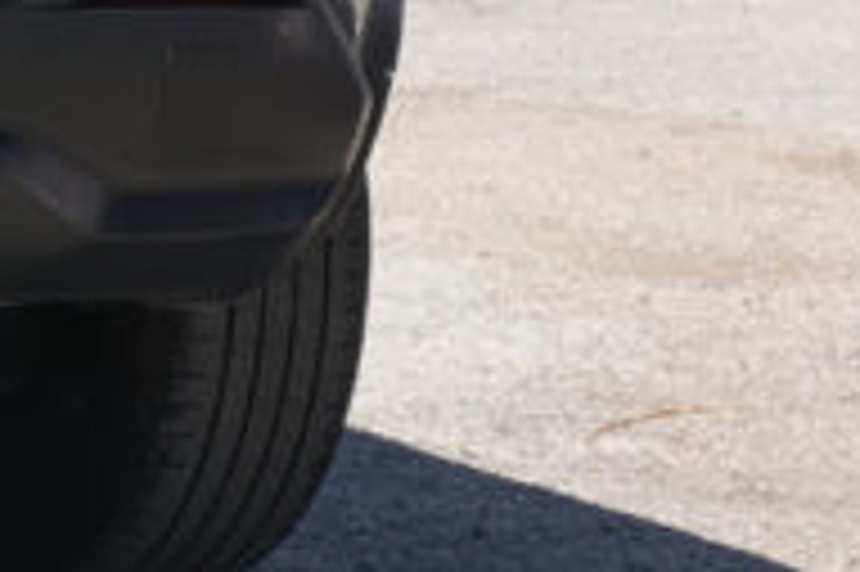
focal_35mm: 317
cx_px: -878
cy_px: -336
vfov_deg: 4.3
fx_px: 7566
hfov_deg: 6.3
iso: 160
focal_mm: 39.6
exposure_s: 1/200
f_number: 9
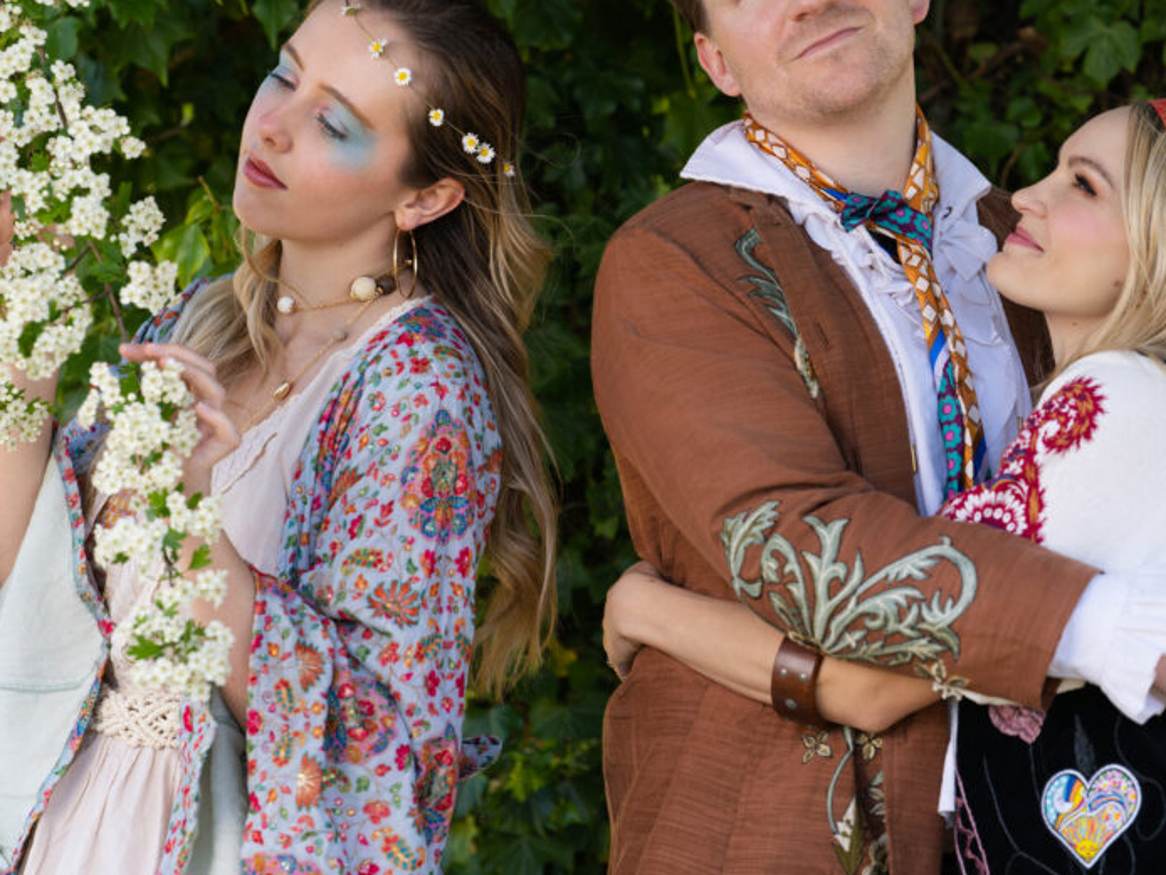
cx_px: 667
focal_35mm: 156
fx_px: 5256
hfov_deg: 12.7
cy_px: 343
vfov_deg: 9.5
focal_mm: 110
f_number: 3.2
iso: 100
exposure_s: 1/250
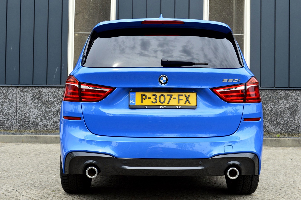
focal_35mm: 52
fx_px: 439
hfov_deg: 37.9
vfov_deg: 25.7
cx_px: 150
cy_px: 100
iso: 400
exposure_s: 1/200
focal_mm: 35
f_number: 10
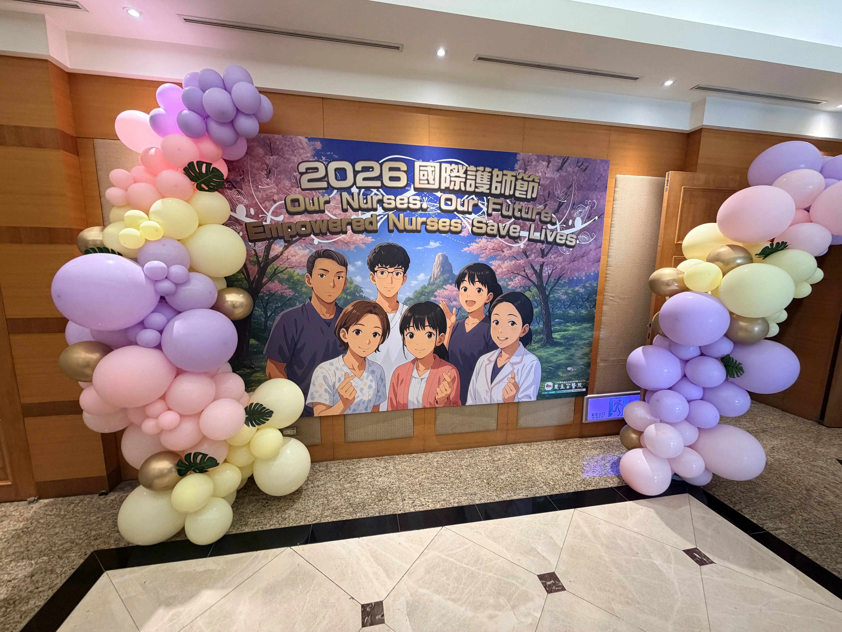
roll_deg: -0.5
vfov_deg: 85.7
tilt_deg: -8.3
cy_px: 316
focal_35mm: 14
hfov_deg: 102.1
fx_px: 341
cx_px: 421
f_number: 2.2
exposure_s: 1/120
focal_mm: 2.22
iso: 320
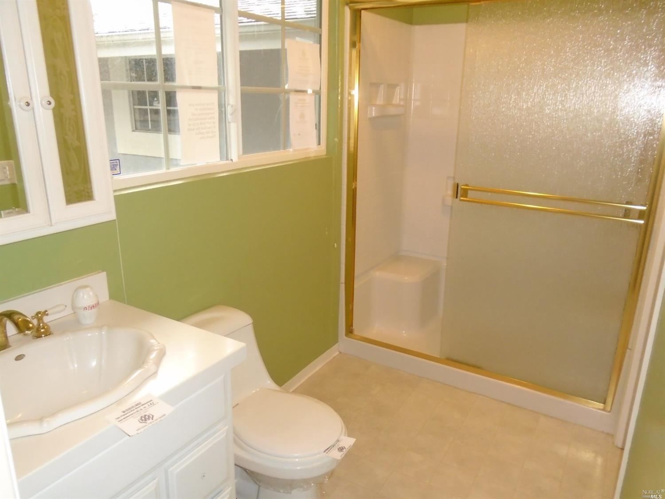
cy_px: 250
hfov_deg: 67.3
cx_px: 332
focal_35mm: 26
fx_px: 499
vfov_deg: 53.0
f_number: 3.2
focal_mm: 4.6
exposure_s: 1/30
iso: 400
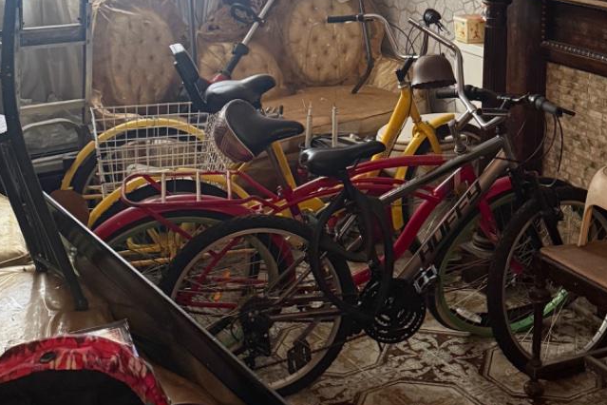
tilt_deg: -6.7
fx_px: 1012
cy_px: -23
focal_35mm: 60
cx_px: 420
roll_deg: -2.1
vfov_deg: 21.6
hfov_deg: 33.0
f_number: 1.78
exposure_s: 1/40
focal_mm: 6.76
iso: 800
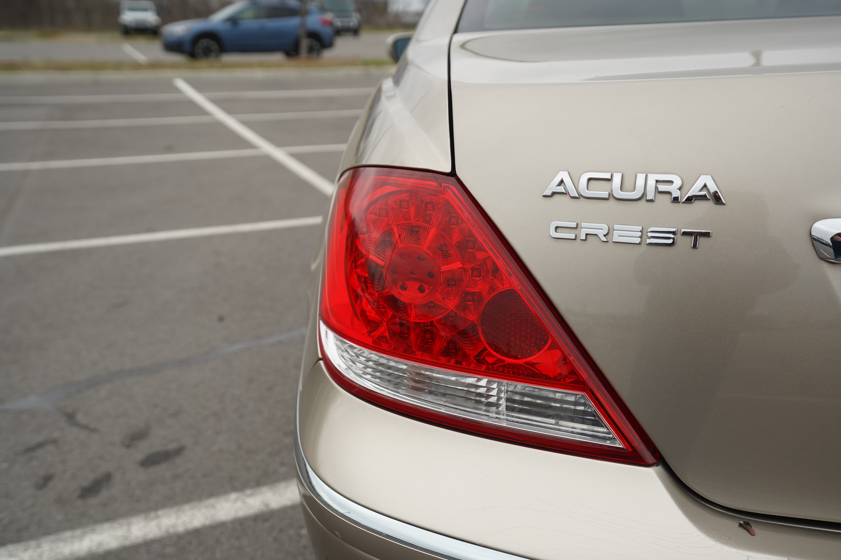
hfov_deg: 54.4
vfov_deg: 37.9
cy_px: 280
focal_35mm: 35
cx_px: 420
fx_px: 818
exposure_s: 1/2500
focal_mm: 35
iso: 640
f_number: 4
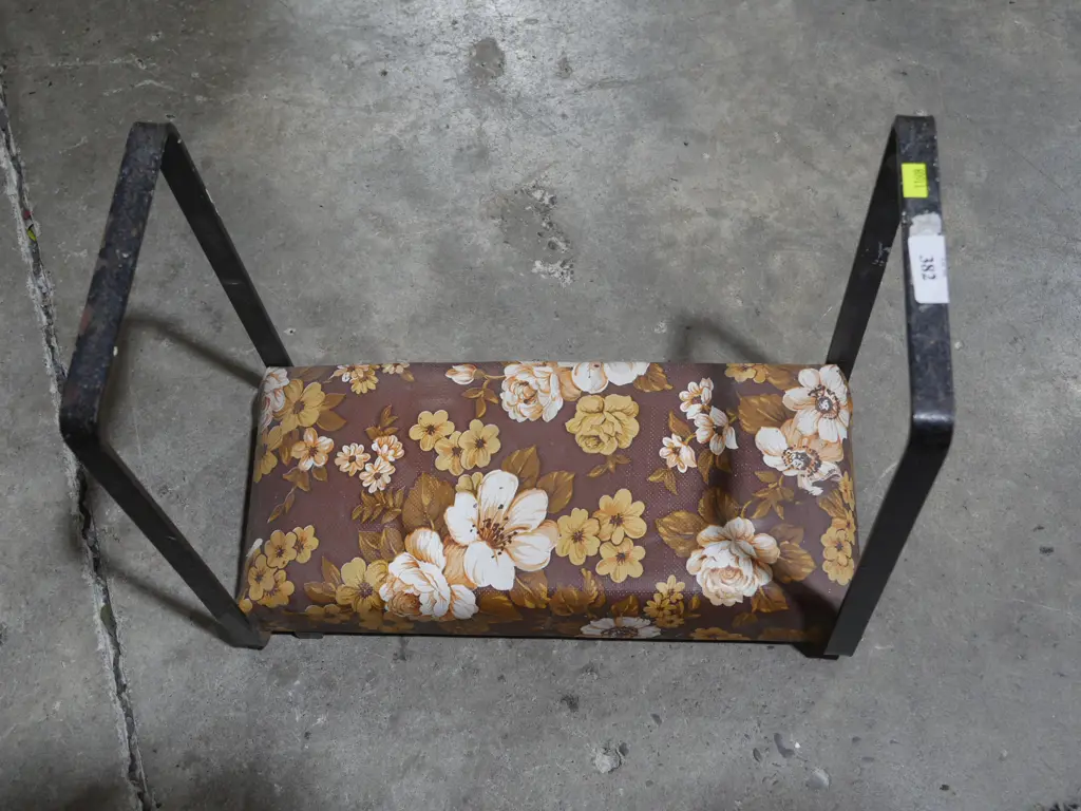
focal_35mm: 44
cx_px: 540
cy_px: 406
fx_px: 1374
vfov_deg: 32.9
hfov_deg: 42.9
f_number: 4.7
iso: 320
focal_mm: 22
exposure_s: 1/60
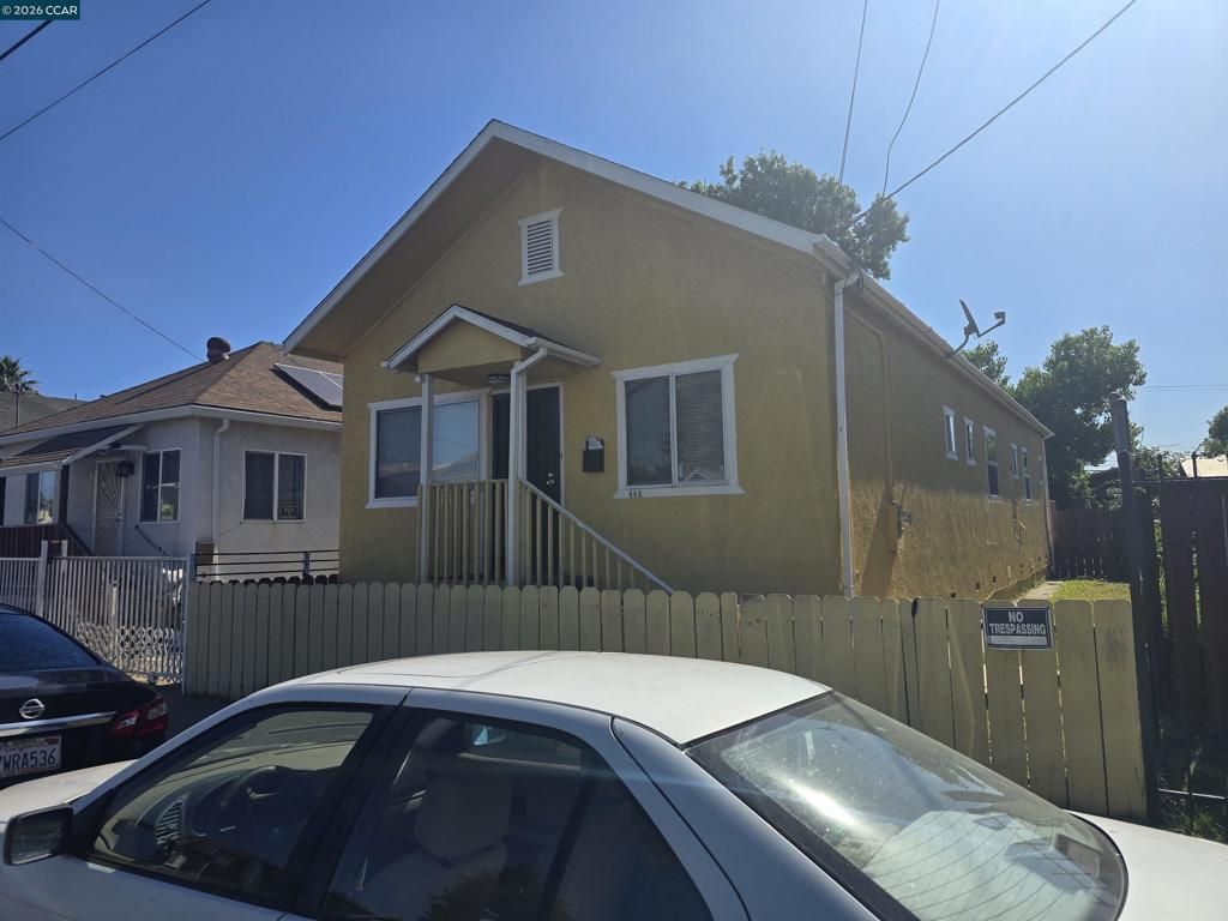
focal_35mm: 23
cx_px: 614
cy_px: 460
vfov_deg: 58.9
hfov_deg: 73.9
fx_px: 816
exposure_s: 1/1041
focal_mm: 6.3
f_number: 1.7
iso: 12
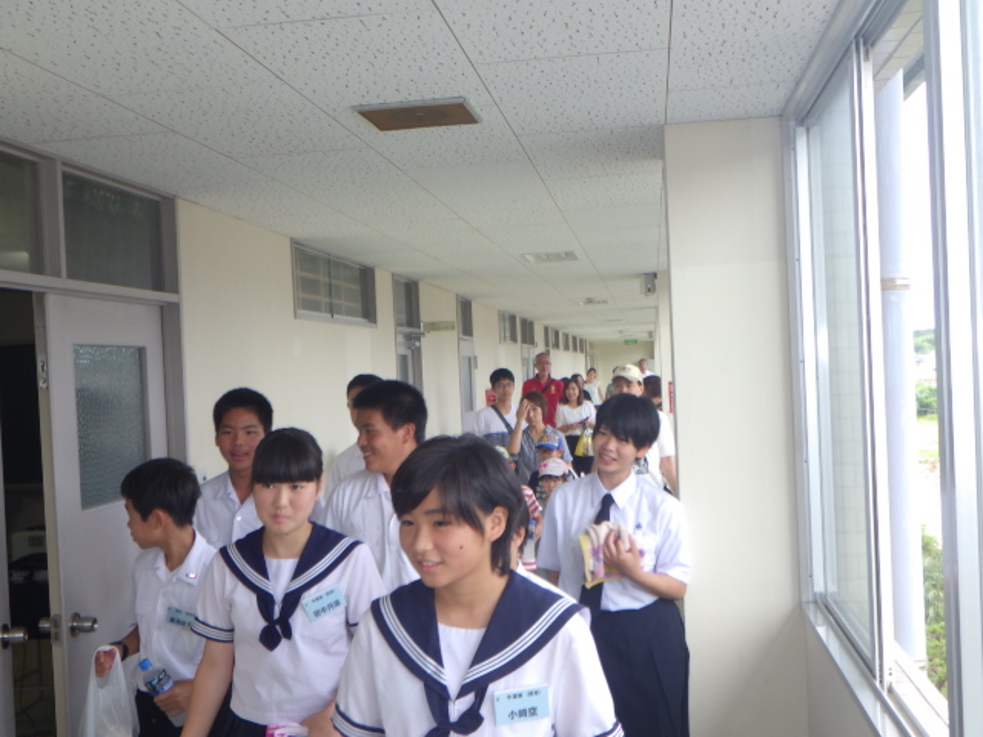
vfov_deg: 34.3
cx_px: 492
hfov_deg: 44.8
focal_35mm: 42
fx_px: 1193
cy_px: 368
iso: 125
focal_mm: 7.5
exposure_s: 1/100
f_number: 4.2
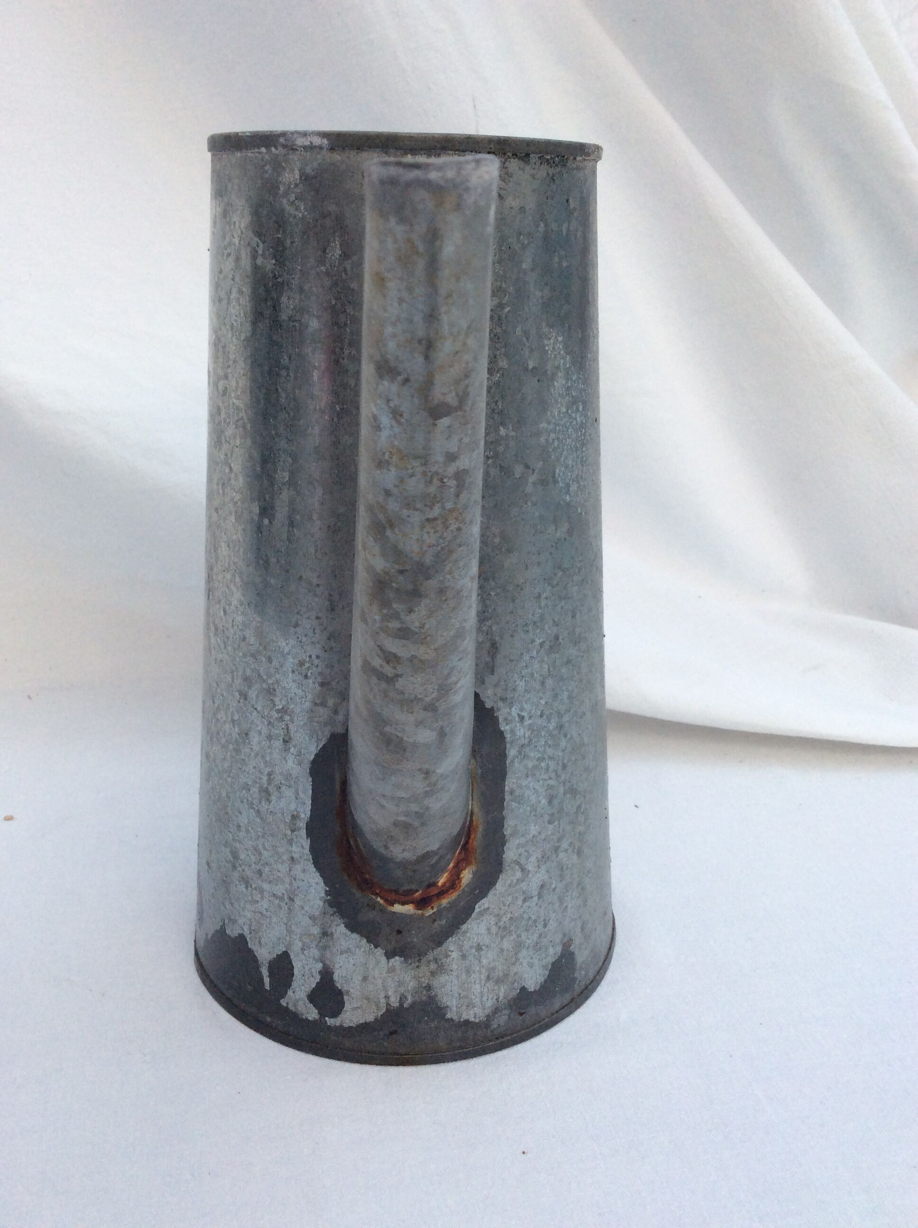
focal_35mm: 32
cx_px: 459
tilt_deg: -20.4
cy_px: 614
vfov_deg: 56.9
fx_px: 1134
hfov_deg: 44.1
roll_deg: -0.5
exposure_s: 1/100
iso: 50
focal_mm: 3.3
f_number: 2.4
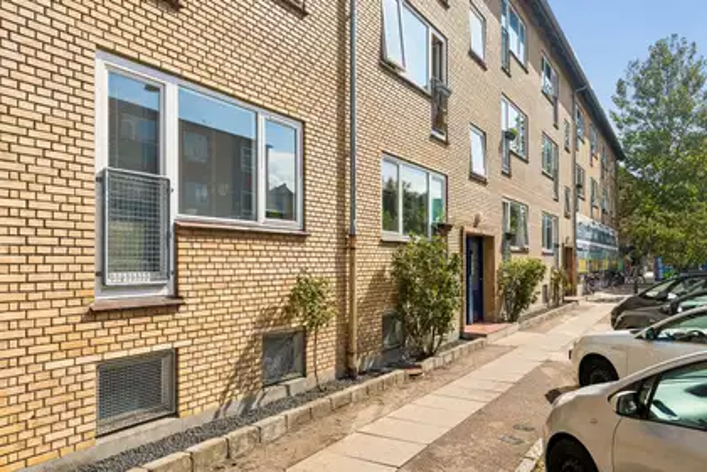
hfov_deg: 67.4
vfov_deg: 47.9
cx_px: 354
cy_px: 236
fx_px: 530
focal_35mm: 27
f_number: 7.1
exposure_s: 1/2000
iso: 400
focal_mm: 18
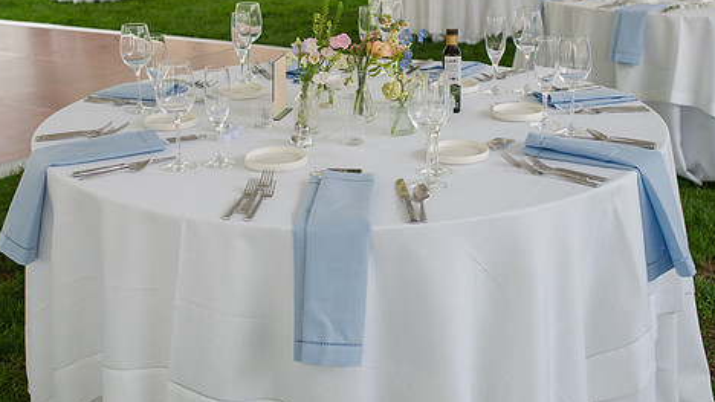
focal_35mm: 53
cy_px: 122
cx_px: 326
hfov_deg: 39.1
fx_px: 1005
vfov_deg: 22.5
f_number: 3.2
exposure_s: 1/250
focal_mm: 35
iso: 160
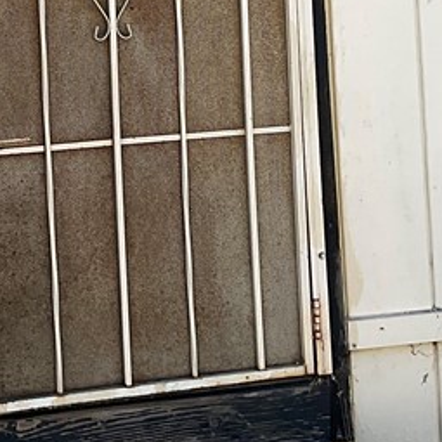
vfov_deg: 16.3
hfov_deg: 16.7
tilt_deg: -1.9
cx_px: 54
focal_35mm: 103
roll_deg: +3.1
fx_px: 1488
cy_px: -75
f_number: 1.8
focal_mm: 3
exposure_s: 1/816
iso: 16
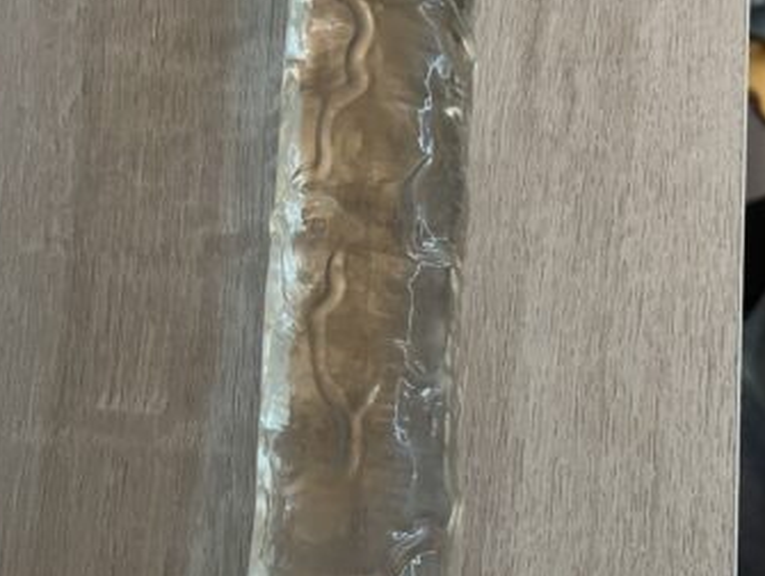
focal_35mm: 31
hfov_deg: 58.2
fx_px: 686
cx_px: 349
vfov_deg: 45.4
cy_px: 325
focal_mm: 4.2
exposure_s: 1/30
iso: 800
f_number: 1.6
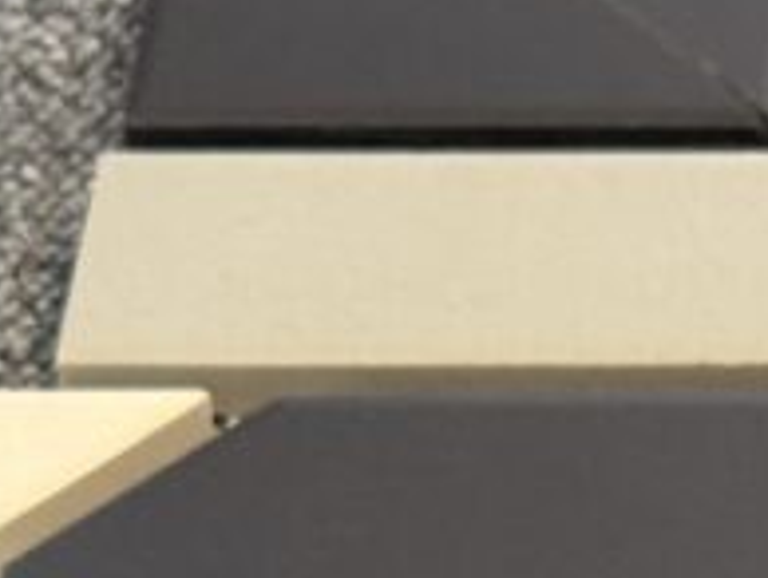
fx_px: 5620
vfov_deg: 5.8
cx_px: 1485
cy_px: 1025
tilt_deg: -48.5
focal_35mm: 253
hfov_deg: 7.5
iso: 200
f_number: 1.78
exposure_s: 1/60
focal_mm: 6.76
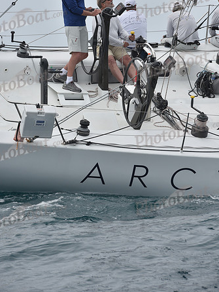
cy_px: 107
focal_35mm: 250
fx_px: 2107
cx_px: 101
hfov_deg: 6.0
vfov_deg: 7.9
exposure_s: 1/800
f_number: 10
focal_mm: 200
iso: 250
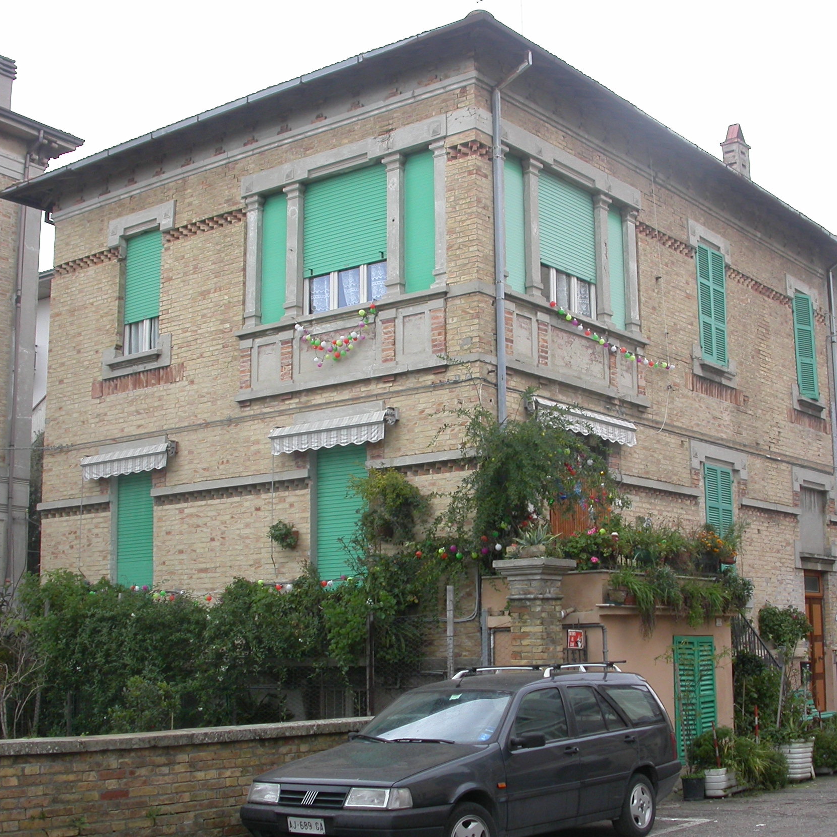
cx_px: 475
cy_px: 415
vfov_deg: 36.1
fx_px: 1286
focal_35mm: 47
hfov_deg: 36.0
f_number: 4.8
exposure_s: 1/120
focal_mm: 8.2
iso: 100
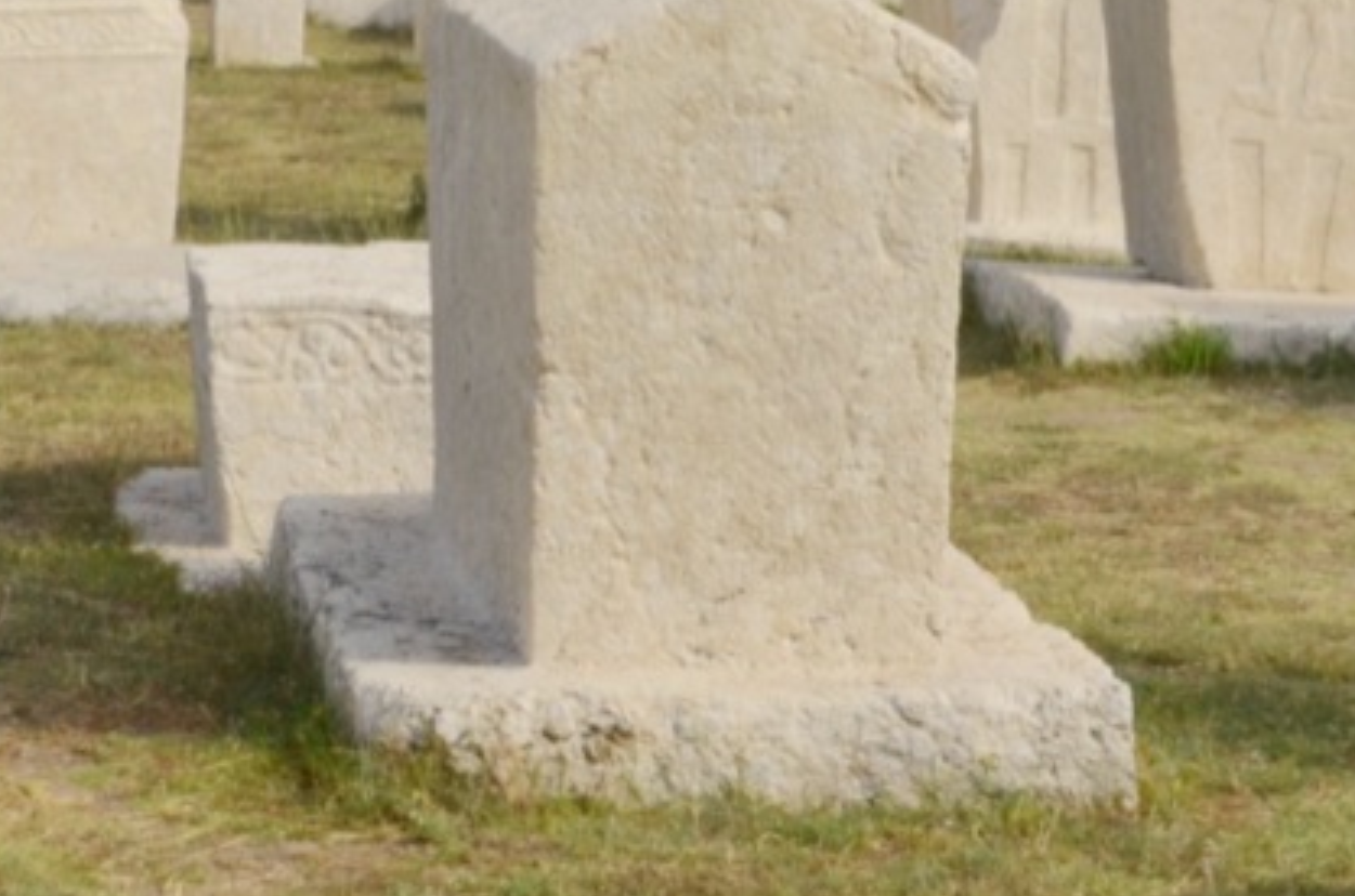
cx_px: 617
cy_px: 183
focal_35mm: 131
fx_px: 4919
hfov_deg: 15.7
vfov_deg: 10.4
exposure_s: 1/160
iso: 220
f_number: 22
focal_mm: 26
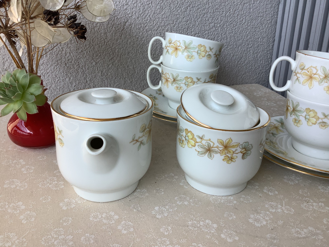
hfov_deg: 58.4
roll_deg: -0.9
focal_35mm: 31
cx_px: 164
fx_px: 295
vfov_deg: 45.4
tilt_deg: -22.1
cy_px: 124
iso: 25
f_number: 2.4
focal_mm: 3.3
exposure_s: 1/179
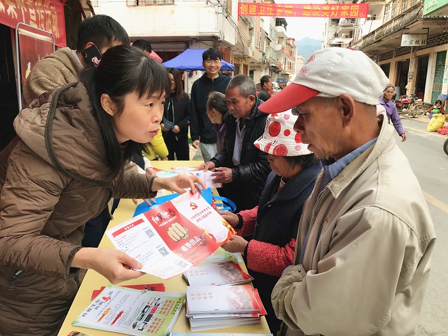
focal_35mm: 28
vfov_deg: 49.7
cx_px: 224
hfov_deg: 63.4
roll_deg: -0.4
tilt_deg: -13.0
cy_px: 168
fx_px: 362
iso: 20
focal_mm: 3.99
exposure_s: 1/347
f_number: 1.8
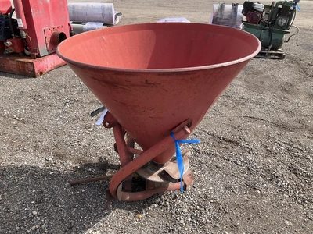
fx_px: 262
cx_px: 156
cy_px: 117
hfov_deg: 61.7
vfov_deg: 48.2
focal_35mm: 29
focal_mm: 3
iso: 25
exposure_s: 1/792
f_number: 1.8
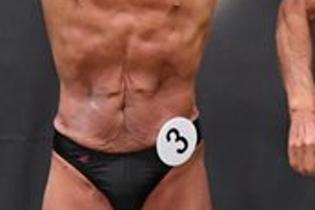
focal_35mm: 970
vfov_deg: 1.4
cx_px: 210
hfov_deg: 2.1
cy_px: 199
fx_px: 8479
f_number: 5.6
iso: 5000
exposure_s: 1/400
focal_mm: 145
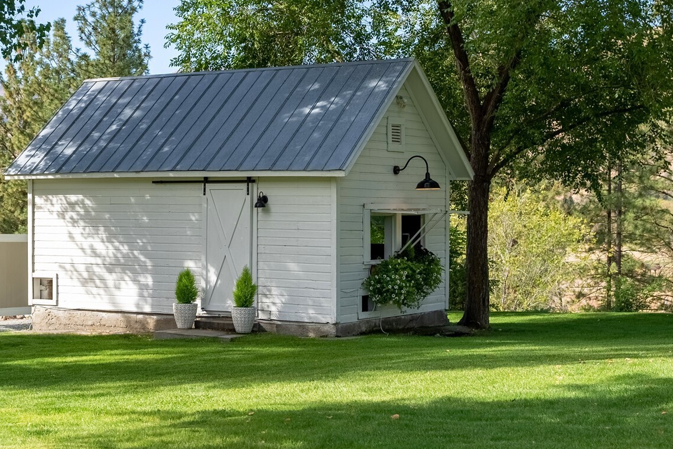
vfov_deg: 19.4
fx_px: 1314
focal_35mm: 70
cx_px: 260
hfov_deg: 28.6
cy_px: 211
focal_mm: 47.2
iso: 100
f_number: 5.6
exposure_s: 1/6400
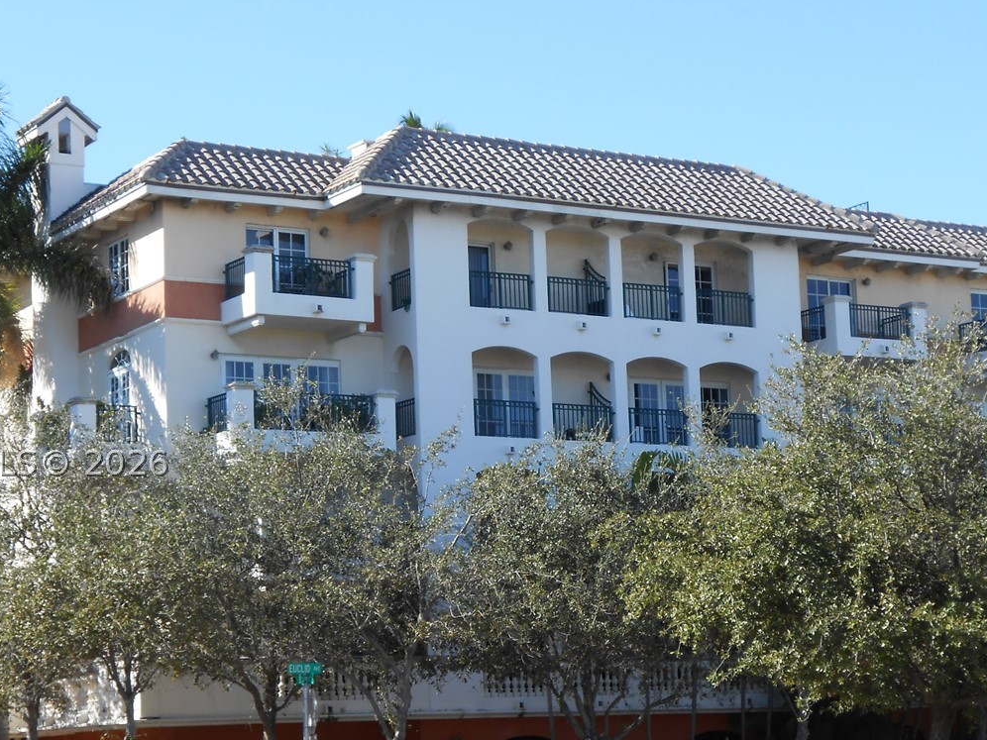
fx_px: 2566
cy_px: 463
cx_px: 472
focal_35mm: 90
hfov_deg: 21.8
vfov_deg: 16.4
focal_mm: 10
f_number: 5.2
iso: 80
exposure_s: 1/200
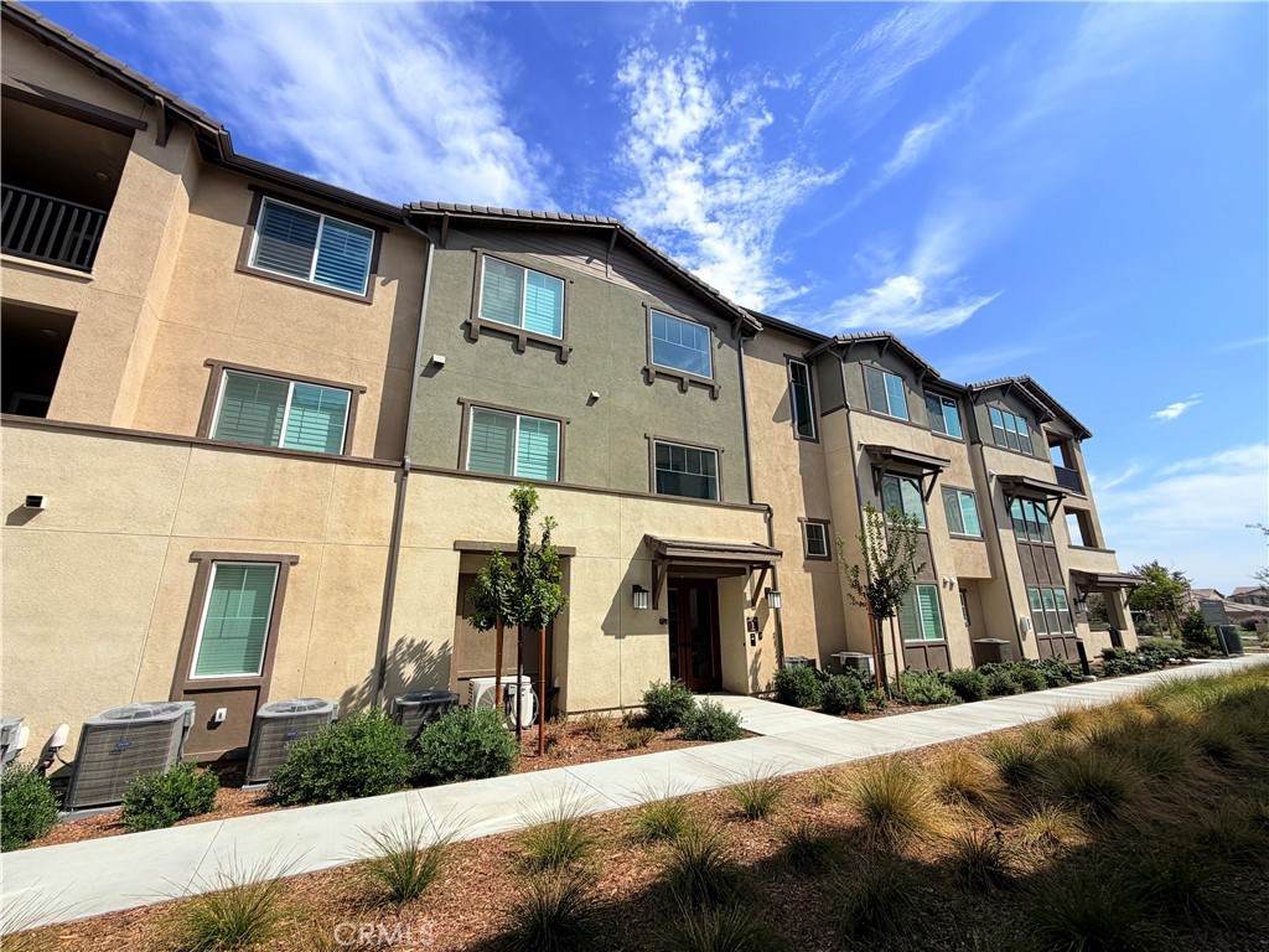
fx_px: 513
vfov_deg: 85.7
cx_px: 634
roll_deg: +0.7
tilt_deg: +15.5
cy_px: 476
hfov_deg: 102.1
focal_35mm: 14
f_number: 2.2
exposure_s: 1/1001
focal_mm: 2.22
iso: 20
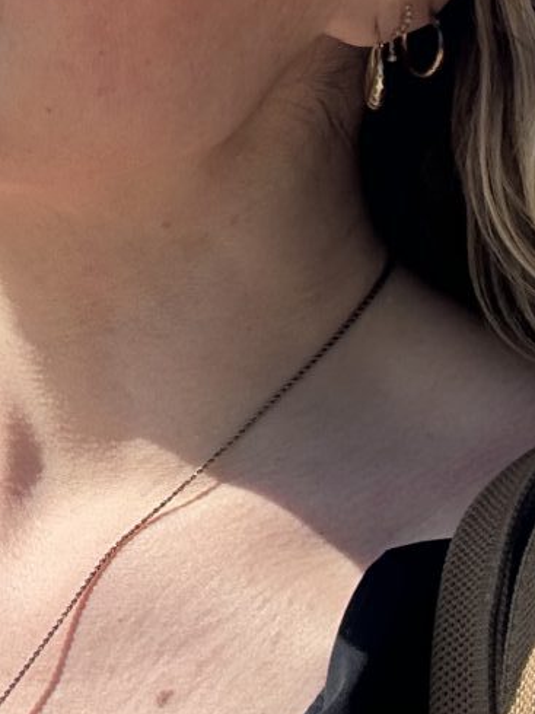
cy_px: -89
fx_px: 2021
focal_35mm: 98
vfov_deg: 19.2
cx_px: -292
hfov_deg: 14.0
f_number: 1.9
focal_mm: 2.69
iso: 25
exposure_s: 1/1038
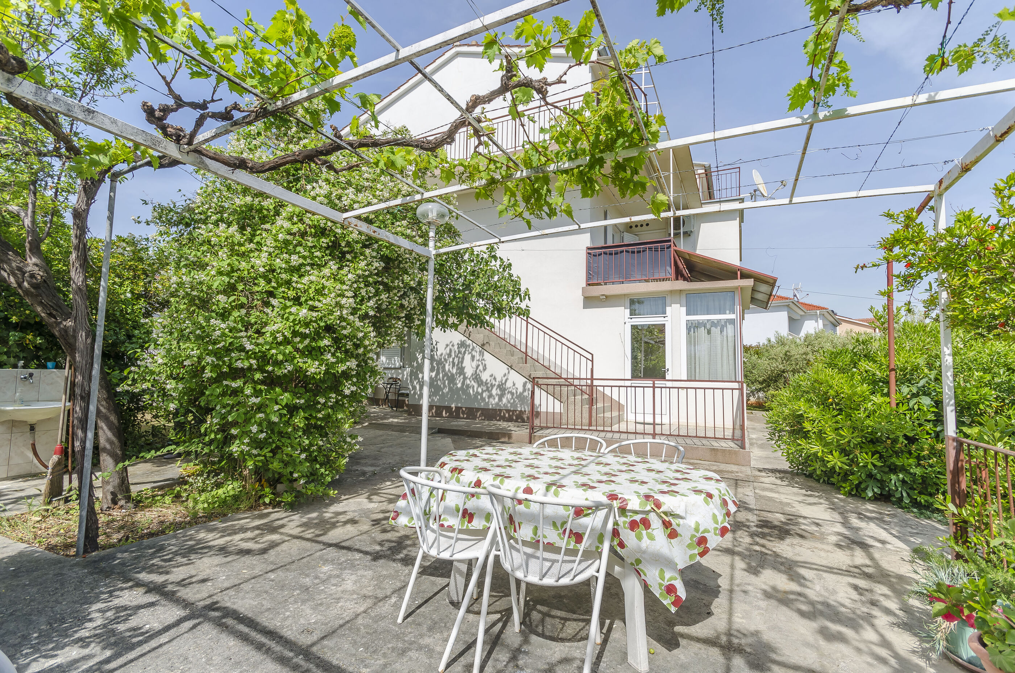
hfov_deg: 100.5
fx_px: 422
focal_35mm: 15
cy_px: 336
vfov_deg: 77.1
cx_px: 508
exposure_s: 1/250
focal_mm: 10
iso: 100
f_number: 8
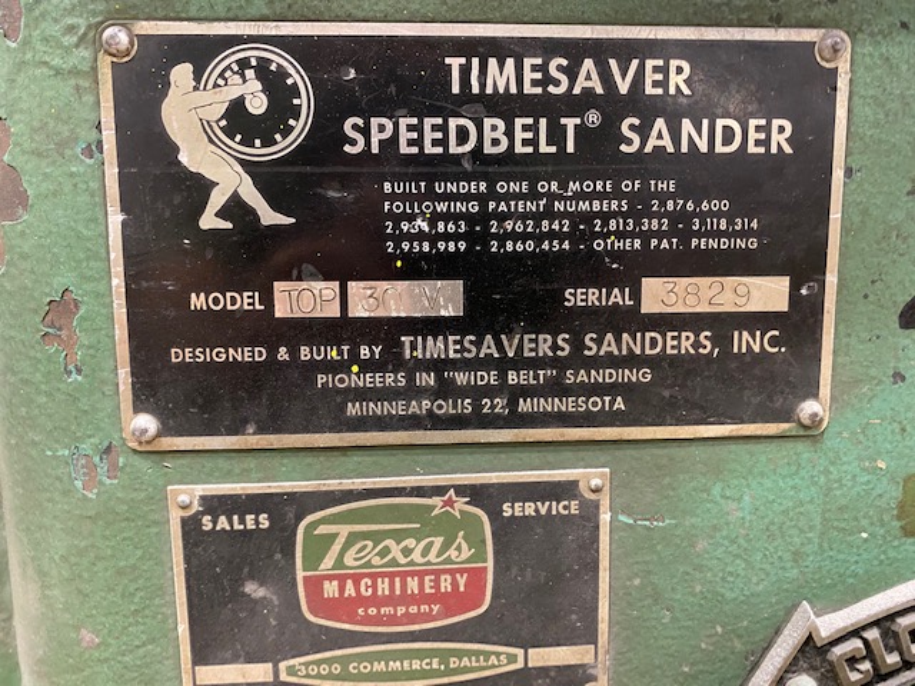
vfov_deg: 53.1
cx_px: 458
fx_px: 687
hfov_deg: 67.3
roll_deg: -0.1
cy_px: 343
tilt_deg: -7.9
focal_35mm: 26
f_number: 1.8
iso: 640
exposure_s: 1/30
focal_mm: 4.25
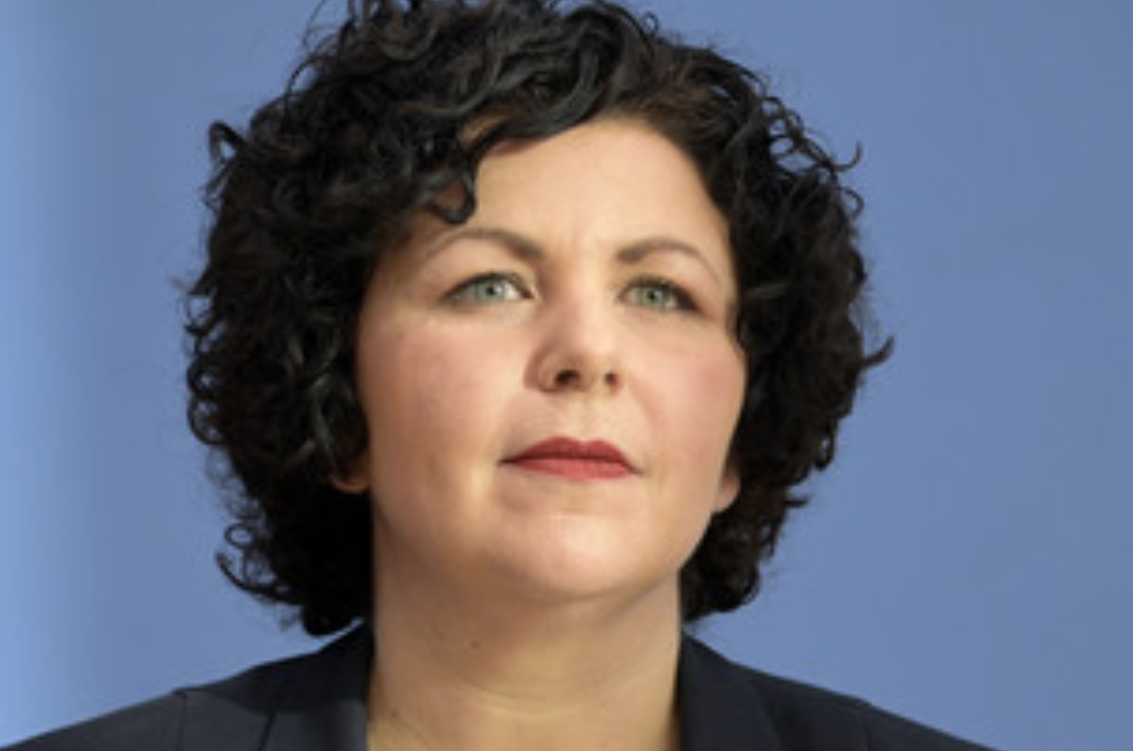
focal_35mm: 268
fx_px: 8421
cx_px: 581
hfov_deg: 7.7
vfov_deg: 5.1
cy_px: 501
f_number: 5.6
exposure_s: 1/640
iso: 3200
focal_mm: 180
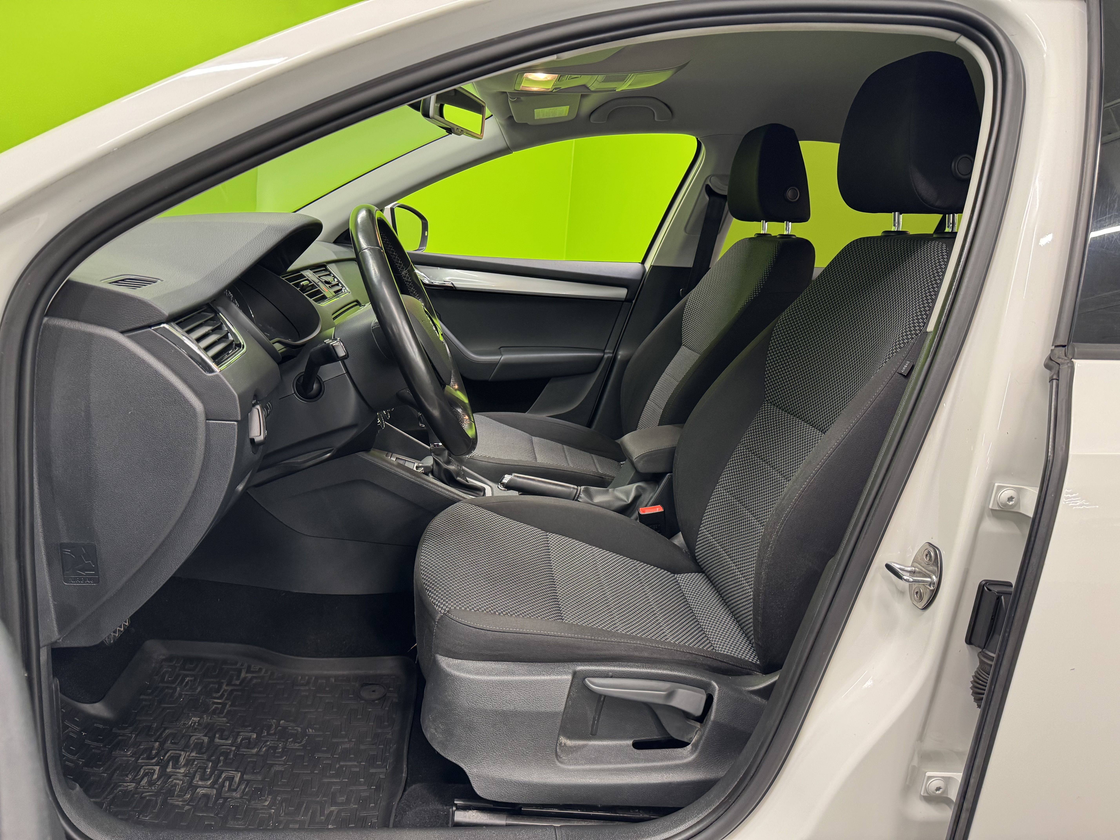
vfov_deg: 56.8
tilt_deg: -12.5
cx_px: 560
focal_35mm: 24
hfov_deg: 71.6
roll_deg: -3.8
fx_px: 777
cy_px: 420
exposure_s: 1/50
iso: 250
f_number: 1.78
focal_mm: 6.76
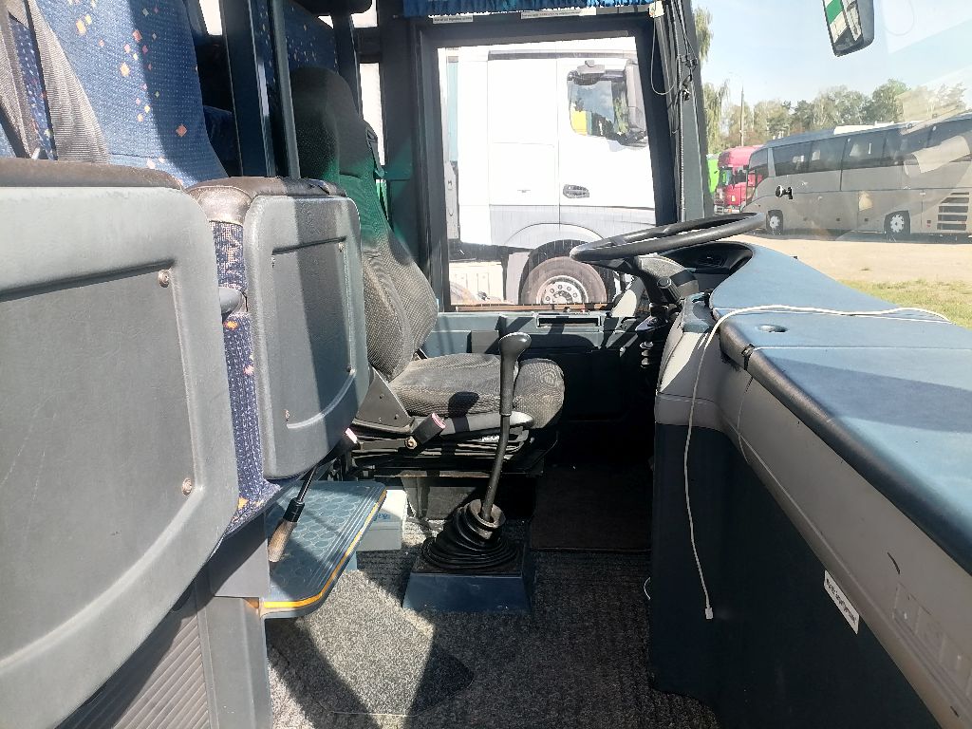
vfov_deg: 53.1
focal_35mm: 26
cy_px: 364
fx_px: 730
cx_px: 486
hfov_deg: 67.3
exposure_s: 1/617
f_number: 1.8
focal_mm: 4.25
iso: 50
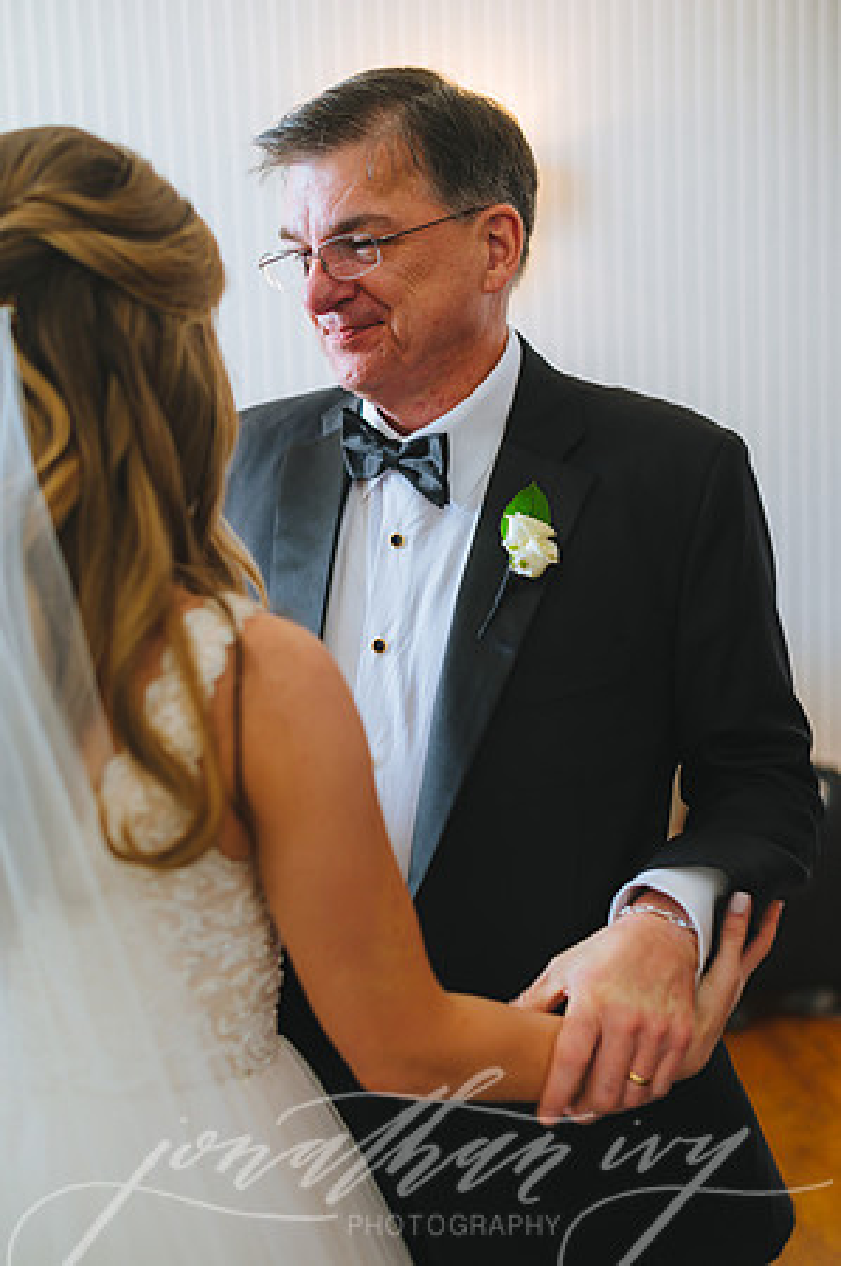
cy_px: 633
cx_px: 420
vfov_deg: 39.6
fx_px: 1756
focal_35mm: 50
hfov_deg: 26.9
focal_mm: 50
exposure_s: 1/80
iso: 250
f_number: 2.2
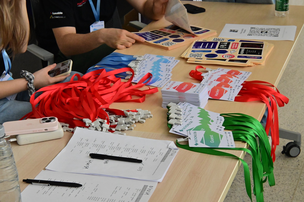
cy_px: 101
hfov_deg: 27.0
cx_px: 152
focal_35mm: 75
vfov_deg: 18.2
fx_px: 633
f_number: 10
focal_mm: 50
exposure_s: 1/400
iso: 5000
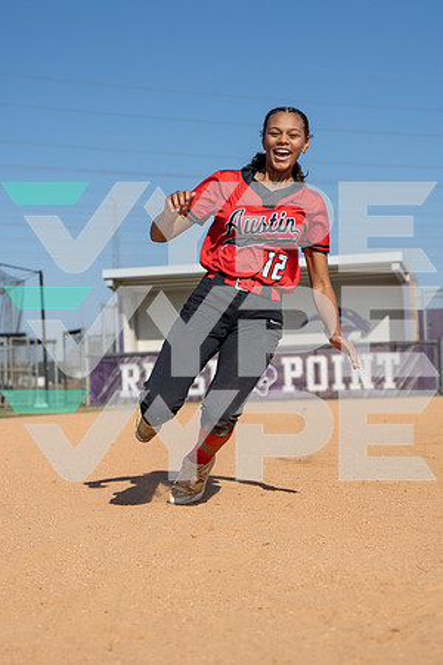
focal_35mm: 75
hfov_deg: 18.2
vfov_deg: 27.0
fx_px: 1384
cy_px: 332
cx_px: 223
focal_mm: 50
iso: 125
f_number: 3.2
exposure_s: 1/3200
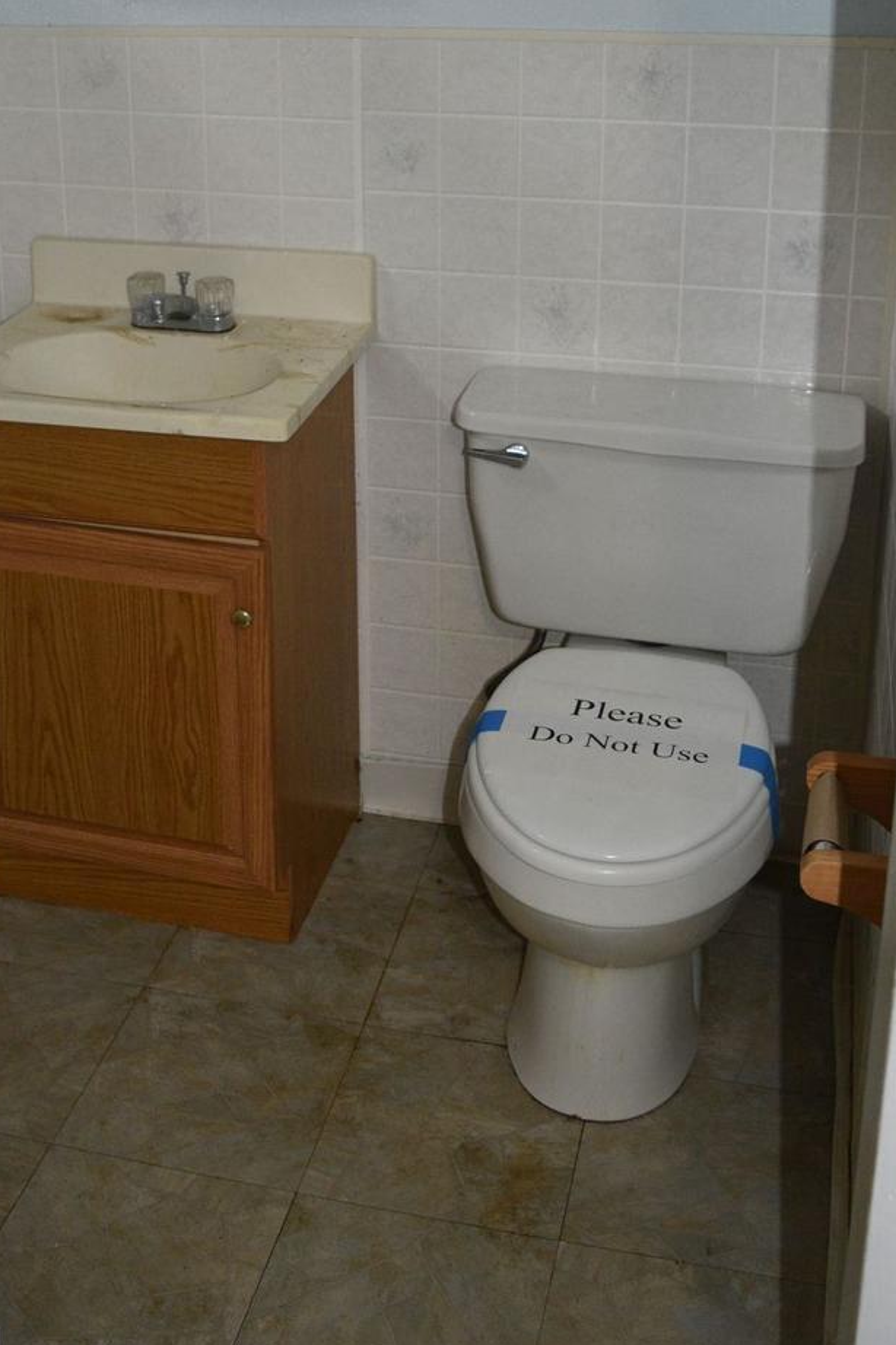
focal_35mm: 45
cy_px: 325
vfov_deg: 42.2
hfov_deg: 29.8
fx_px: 1681
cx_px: 382
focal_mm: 18
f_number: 3.5
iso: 800
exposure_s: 1/60
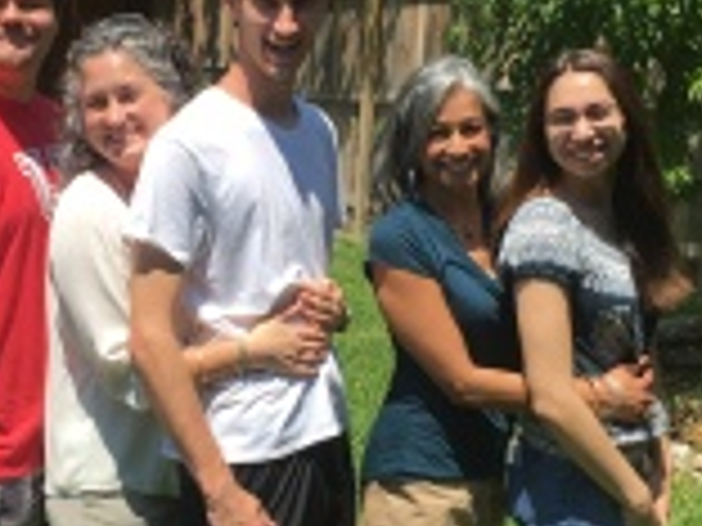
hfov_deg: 28.2
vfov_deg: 21.6
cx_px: 189
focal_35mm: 68
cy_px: 292
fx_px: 1379
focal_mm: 4.15
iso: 25
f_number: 2.2
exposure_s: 1/1202
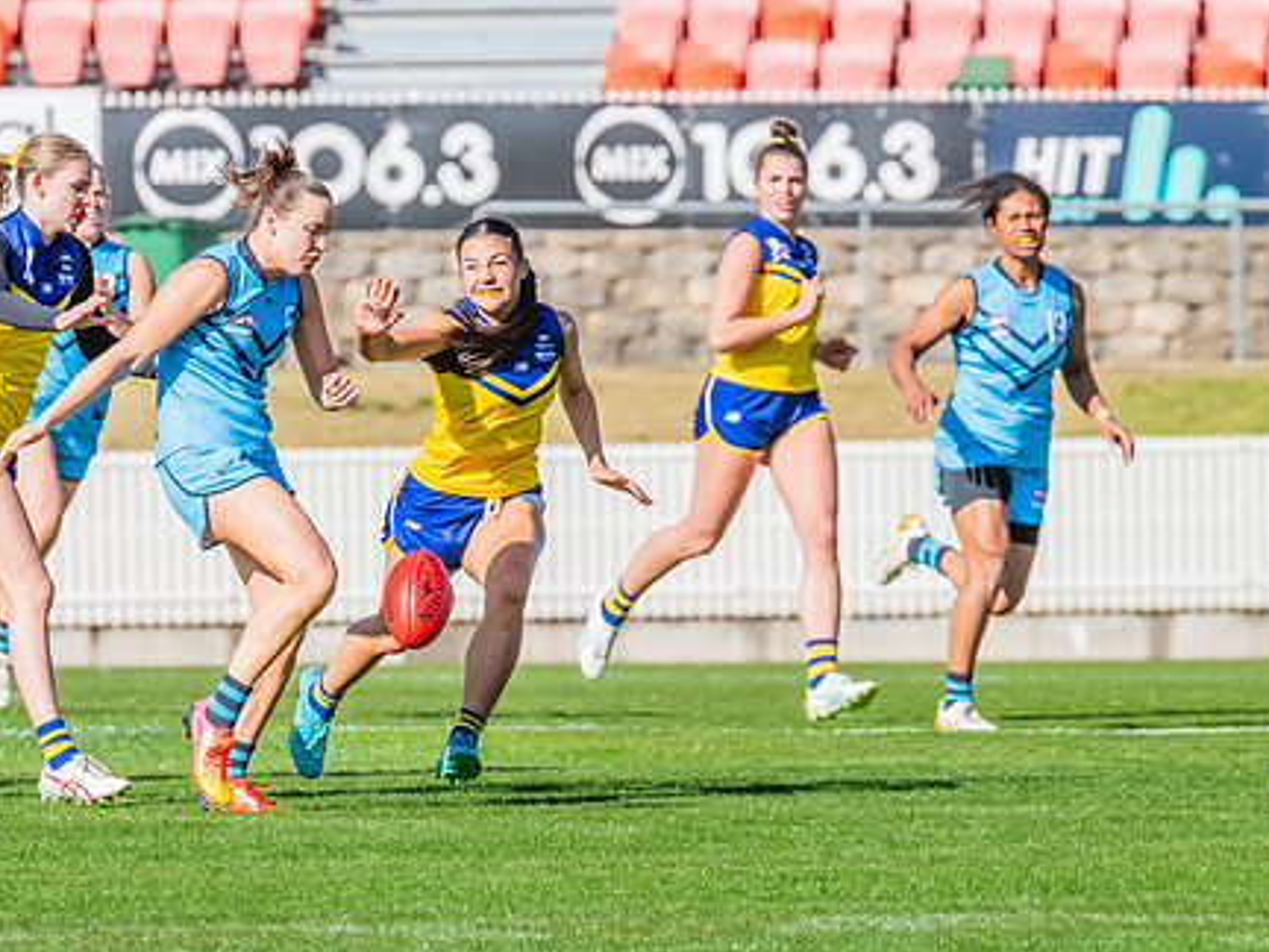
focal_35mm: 638
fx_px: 23389
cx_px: 347
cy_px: 599
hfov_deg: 3.1
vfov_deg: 2.3
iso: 800
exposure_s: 1/1250
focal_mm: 420
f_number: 11
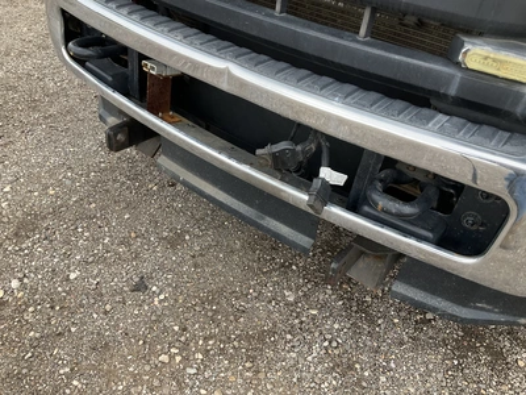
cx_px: 263
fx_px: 441
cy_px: 198
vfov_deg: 48.2
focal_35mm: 29
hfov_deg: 61.7
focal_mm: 3
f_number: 1.8
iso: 25
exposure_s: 1/202
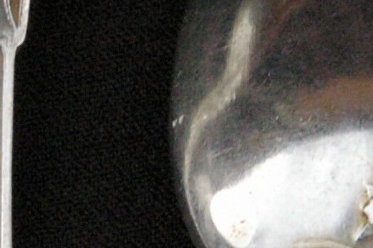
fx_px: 2330
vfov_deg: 6.1
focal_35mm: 225
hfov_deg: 9.1
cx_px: 79
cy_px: 190
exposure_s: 1/250
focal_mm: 26
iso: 1600
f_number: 8
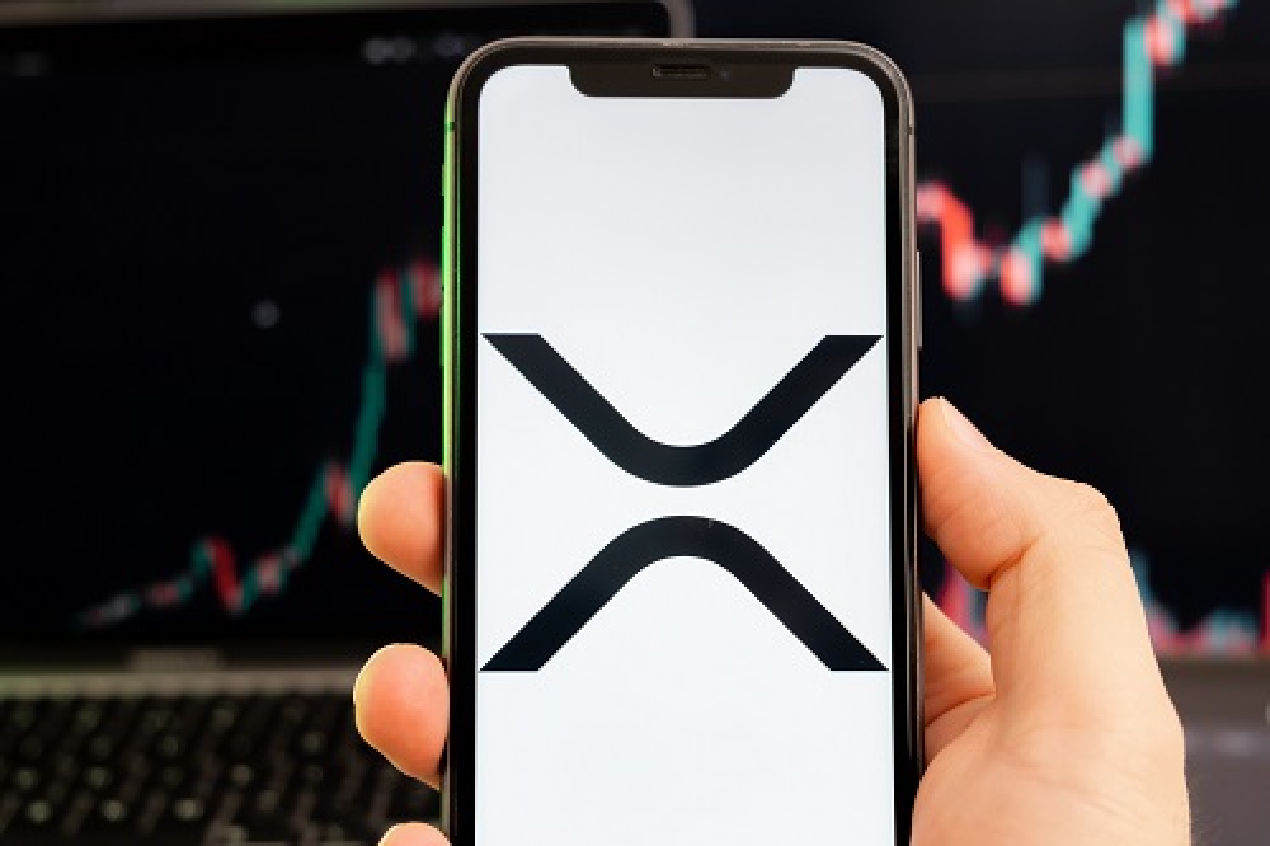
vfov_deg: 24.4
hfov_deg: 36.1
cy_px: 519
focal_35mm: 55
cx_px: 635
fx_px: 1948
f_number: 3.6
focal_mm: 30.2
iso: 400
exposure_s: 1/60
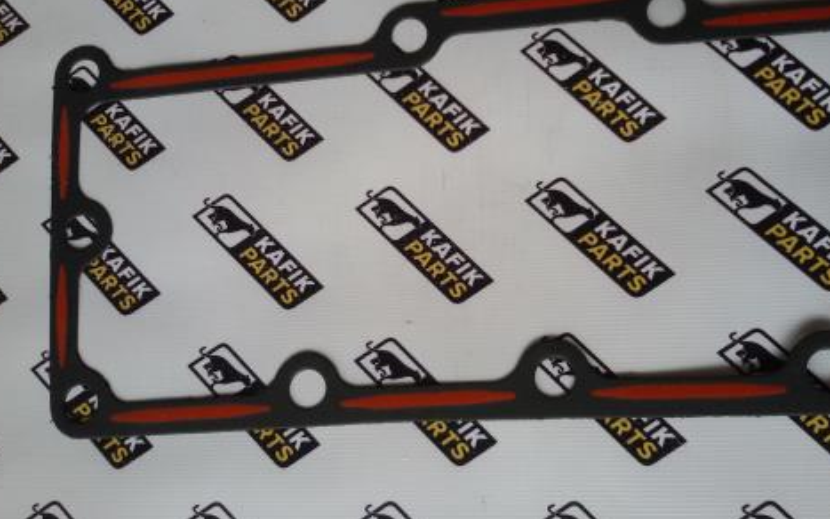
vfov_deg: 33.6
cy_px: 237
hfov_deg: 51.5
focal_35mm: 38
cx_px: 455
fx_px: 860
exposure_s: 1/100
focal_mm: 2.93
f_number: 2.4
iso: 50
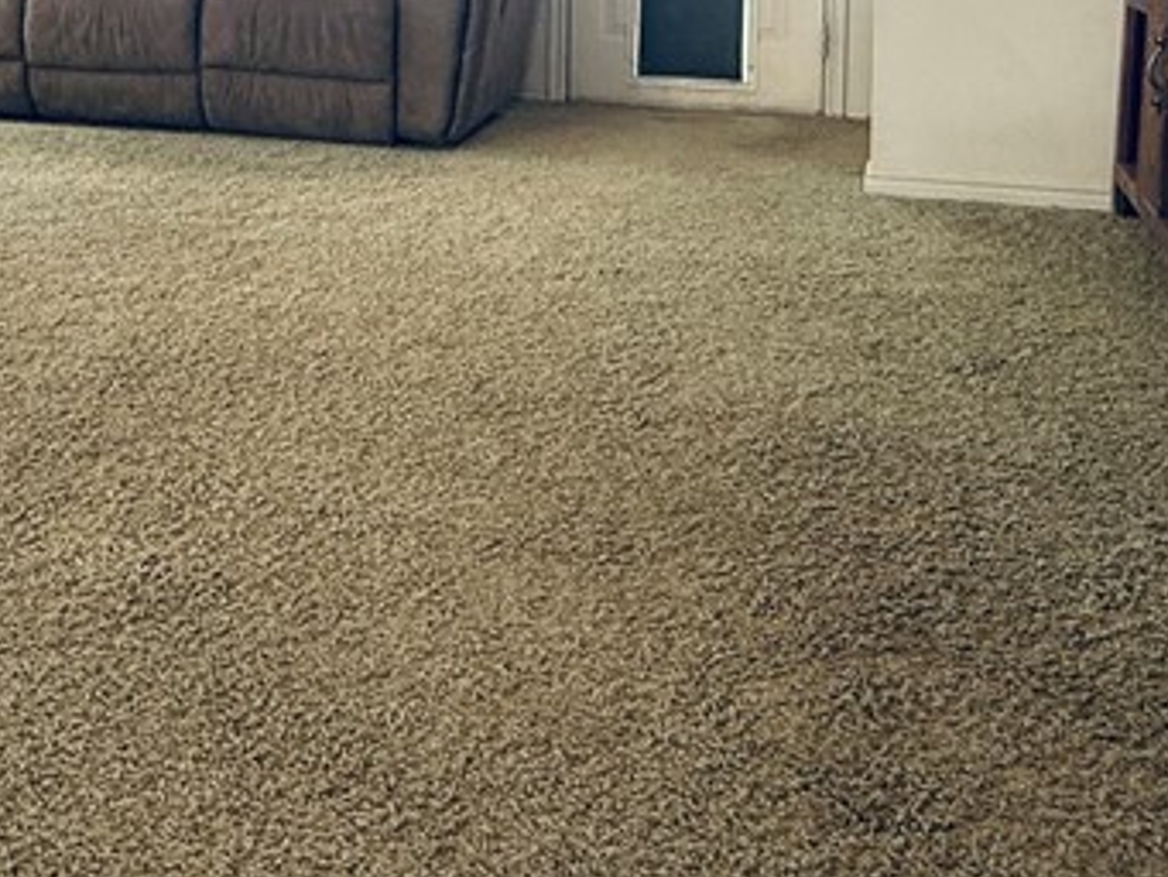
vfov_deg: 31.7
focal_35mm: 42
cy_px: 0
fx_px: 1418
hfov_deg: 43.3
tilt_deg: -4.3
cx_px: 291
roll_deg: +0.0
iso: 125
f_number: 2.2
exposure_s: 1/99
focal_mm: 2.22
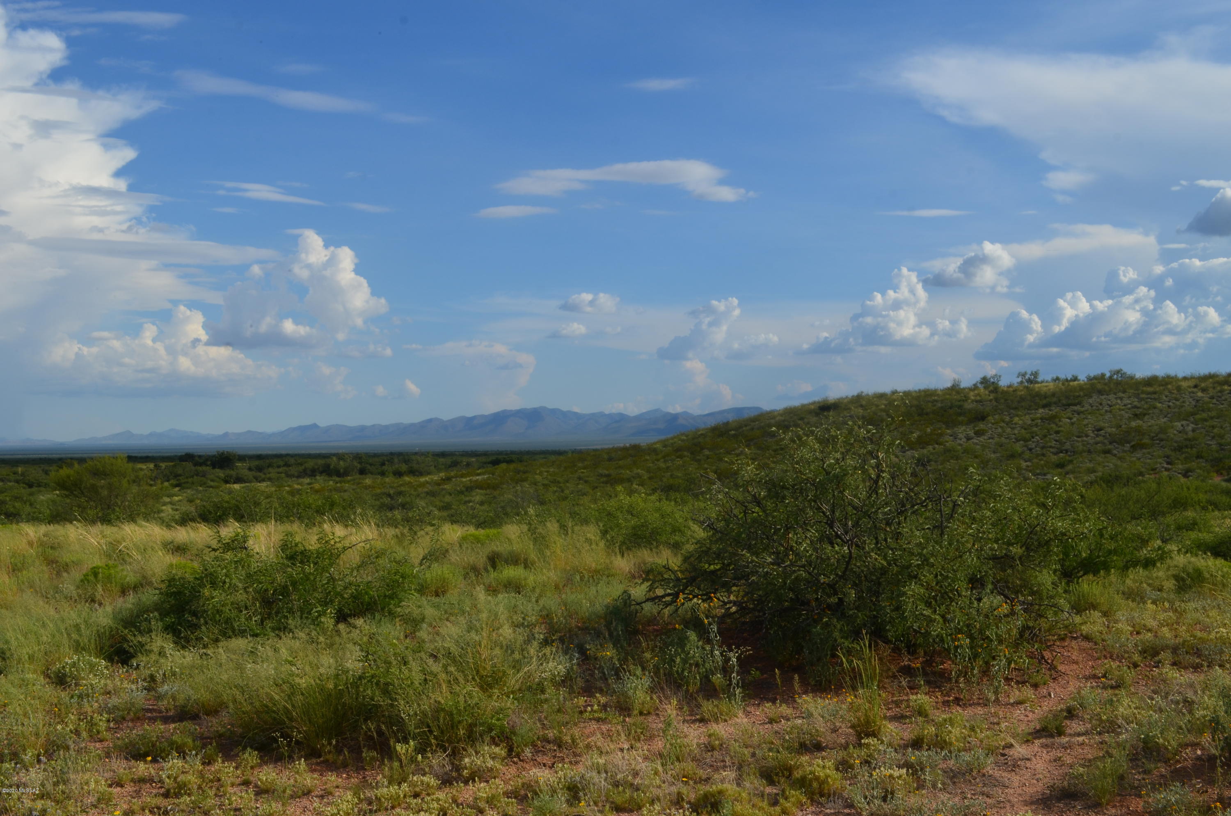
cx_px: 616
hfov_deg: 46.5
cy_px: 408
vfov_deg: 31.8
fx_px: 1433
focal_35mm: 42
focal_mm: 28
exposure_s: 1/125
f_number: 11
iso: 110
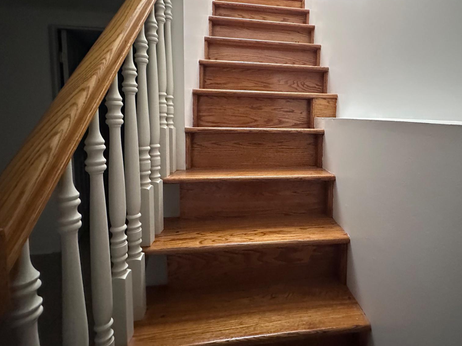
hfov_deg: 83.3
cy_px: 138
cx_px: 284
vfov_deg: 68.0
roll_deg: -1.2
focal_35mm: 19
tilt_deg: -4.3
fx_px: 254
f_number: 2.2
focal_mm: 2.22
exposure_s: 1/40
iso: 800
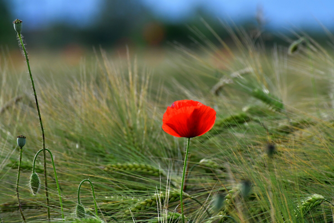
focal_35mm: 450
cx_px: 167
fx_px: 4175
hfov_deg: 4.6
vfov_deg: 3.1
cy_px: 112
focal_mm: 300
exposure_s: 1/800
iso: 2000
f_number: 14
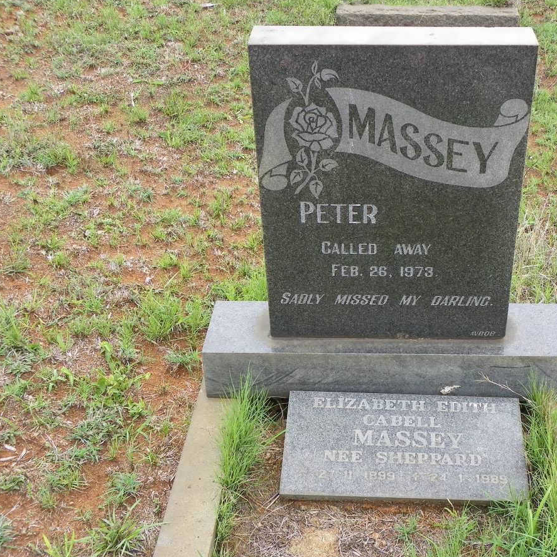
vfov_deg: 34.7
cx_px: 369
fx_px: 892
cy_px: 276
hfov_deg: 34.4
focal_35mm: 49
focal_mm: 7.3
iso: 64
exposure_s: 1/125
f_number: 3.5
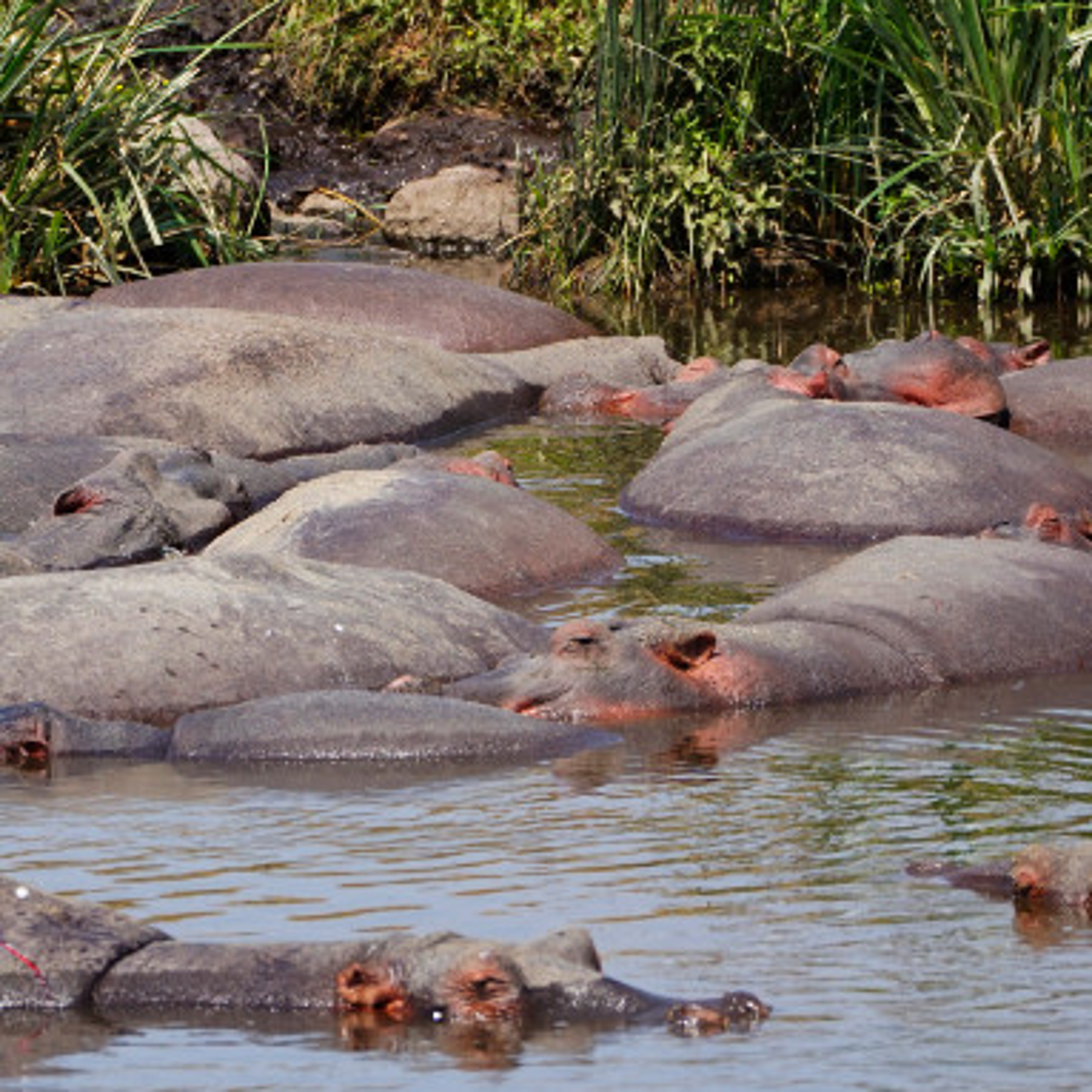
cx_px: 319
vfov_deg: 3.4
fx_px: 18452
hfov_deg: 3.4
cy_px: 543
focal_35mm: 517
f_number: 6.3
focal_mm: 194
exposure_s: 1/320
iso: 100
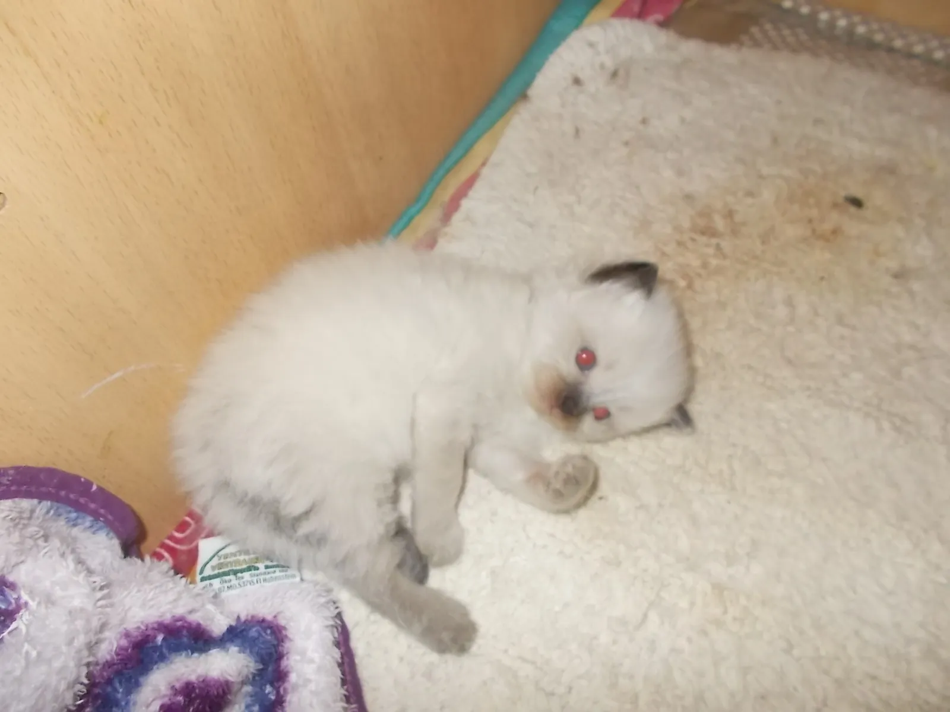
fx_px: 714
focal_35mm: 26
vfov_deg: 53.1
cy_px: 356
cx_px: 475
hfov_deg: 67.3
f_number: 3.2
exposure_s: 1/25
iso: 200
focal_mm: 4.6
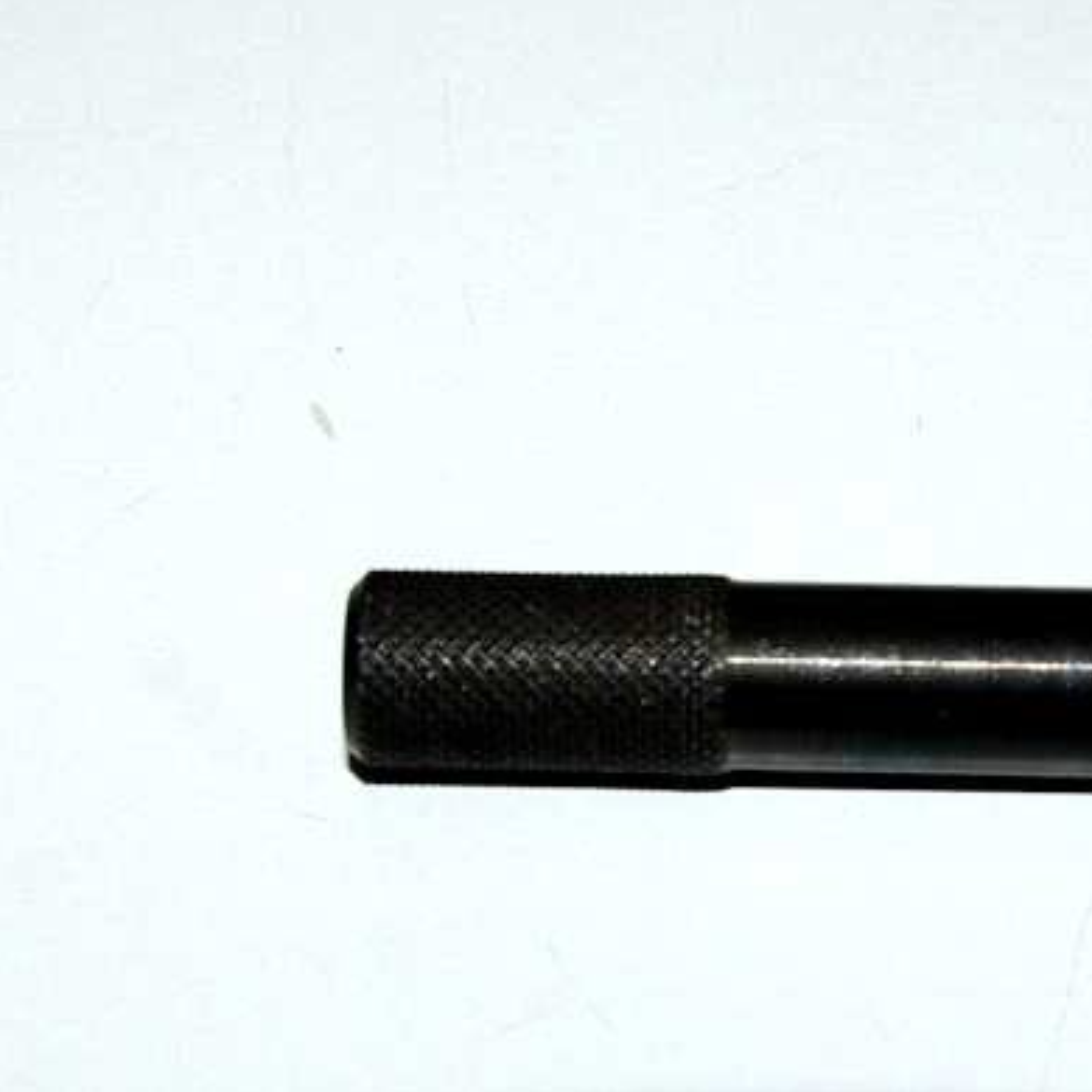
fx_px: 1593
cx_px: 778
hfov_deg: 37.2
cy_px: 543
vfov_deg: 37.8
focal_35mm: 45
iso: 100
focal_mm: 23
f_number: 8
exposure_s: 1/180
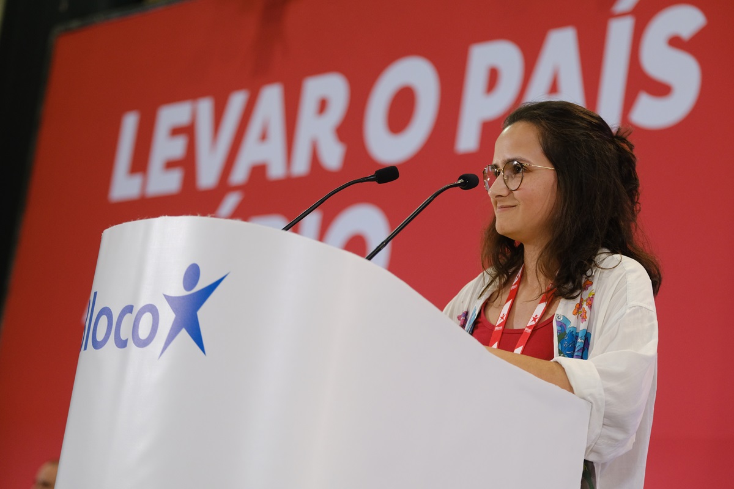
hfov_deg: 19.1
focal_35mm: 107
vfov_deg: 12.8
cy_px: 244
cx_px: 367
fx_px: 2181
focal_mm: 71.5
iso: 1250
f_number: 2.8
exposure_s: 1/320
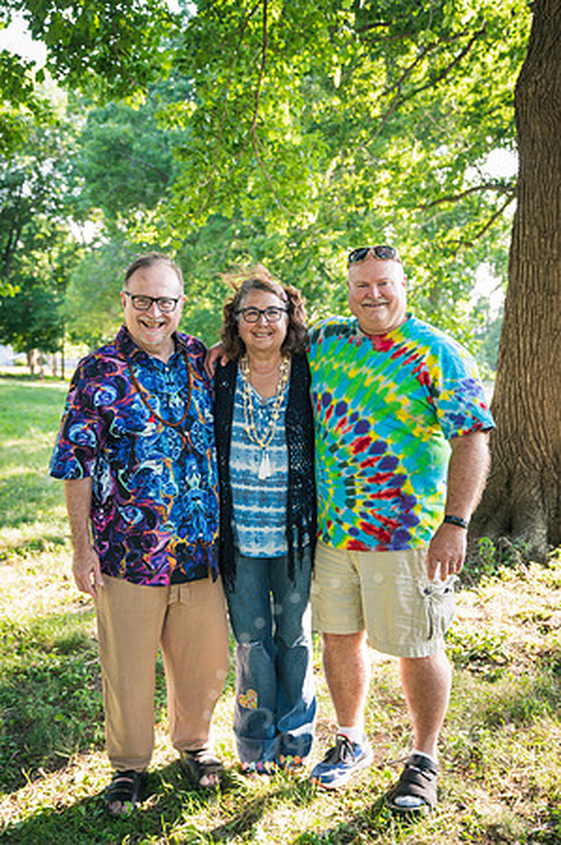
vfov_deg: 48.5
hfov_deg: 33.3
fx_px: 937
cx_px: 280
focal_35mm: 40
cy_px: 422
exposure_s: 1/320
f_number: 3.5
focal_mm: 40
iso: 800
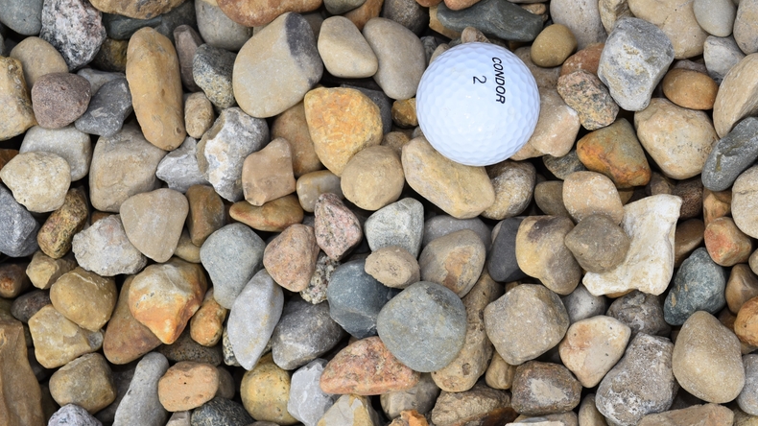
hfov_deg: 24.3
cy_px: 233
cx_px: 376
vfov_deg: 13.8
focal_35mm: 88
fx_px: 1759
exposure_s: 1/250
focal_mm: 55
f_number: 8
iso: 200
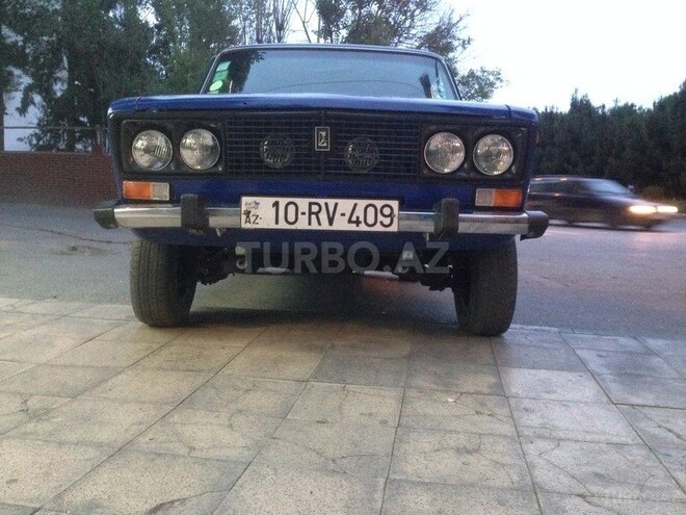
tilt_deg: -5.0
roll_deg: -1.6
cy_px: 258
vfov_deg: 42.9
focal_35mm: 33
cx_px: 343
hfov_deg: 55.4
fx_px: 654
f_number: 2.4
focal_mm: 4.12
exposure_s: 1/15
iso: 640
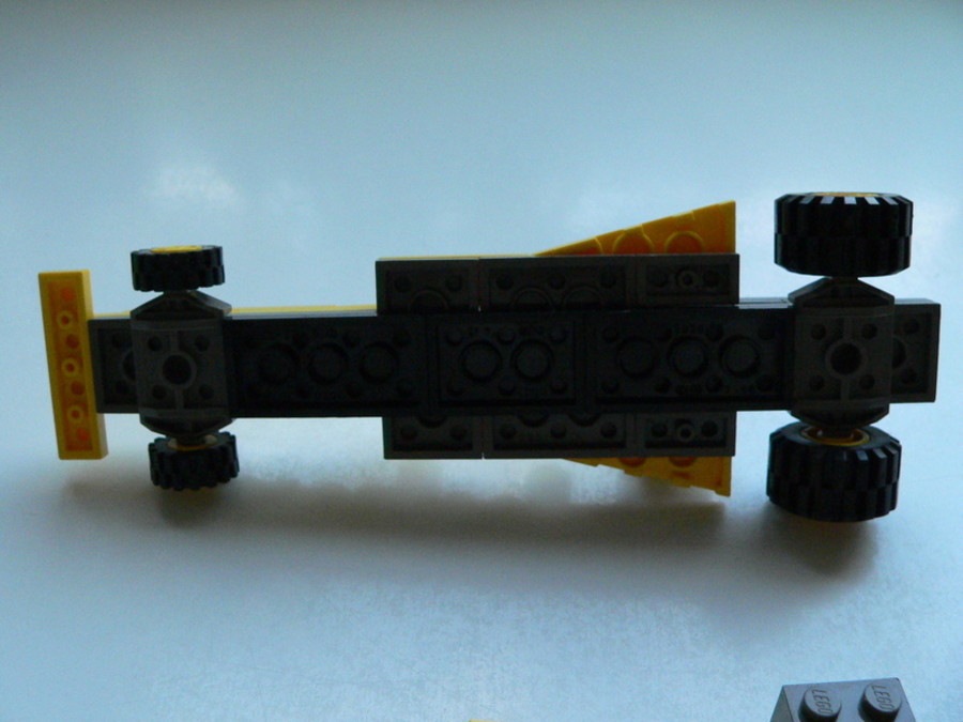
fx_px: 1002
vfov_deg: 39.7
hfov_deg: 51.4
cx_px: 482
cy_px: 361
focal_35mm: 36
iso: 400
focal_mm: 6
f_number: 4
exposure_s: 1/200
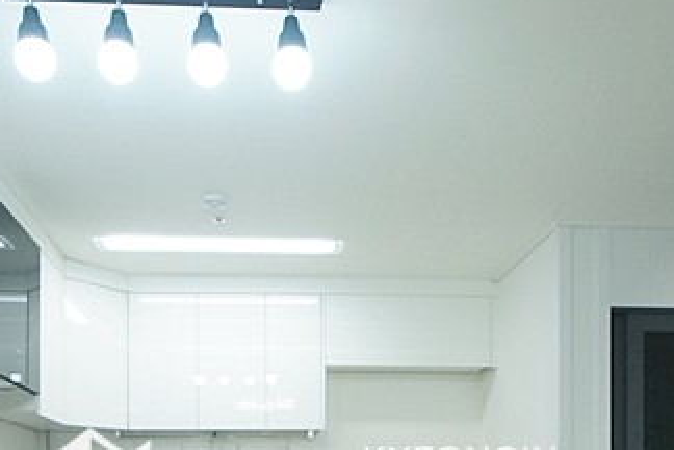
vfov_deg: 32.4
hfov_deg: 51.8
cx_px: 300
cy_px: 473
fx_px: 693
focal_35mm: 37
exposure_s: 1/160
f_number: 4
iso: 800
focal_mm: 10
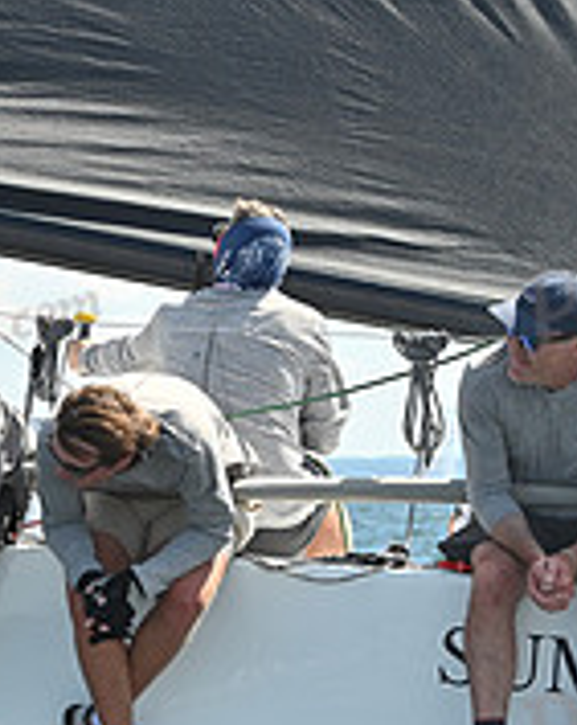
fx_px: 4944
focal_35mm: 231
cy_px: 518
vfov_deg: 8.4
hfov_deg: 6.7
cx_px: 315
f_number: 6.3
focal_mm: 75
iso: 250
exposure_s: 1/1600
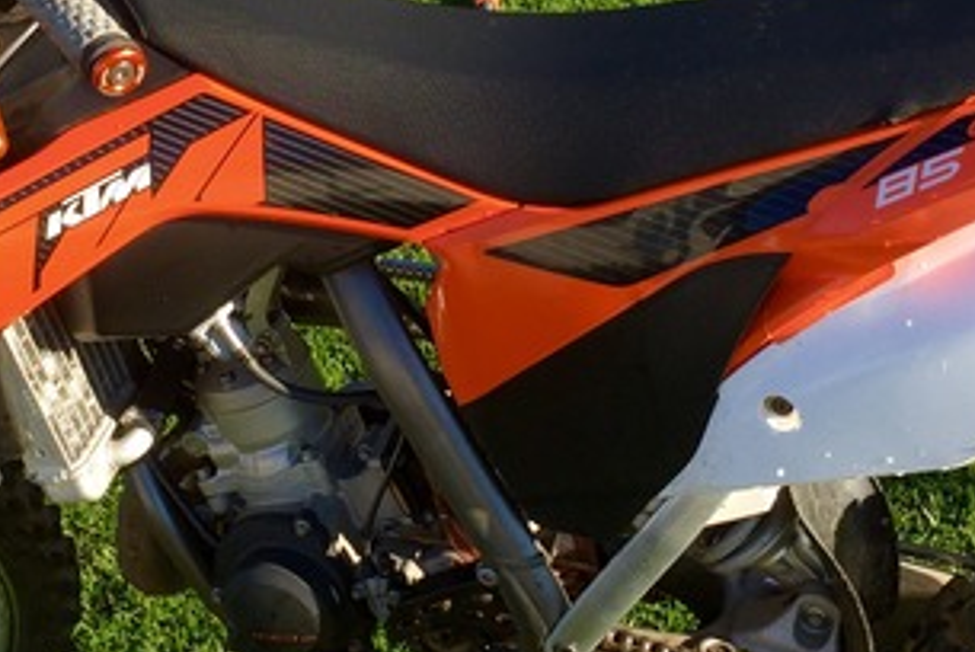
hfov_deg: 25.5
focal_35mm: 79
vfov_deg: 17.3
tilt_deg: -27.9
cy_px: 214
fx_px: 2142
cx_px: 348
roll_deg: +9.6
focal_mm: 4.15
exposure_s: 1/618
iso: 32
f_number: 2.2
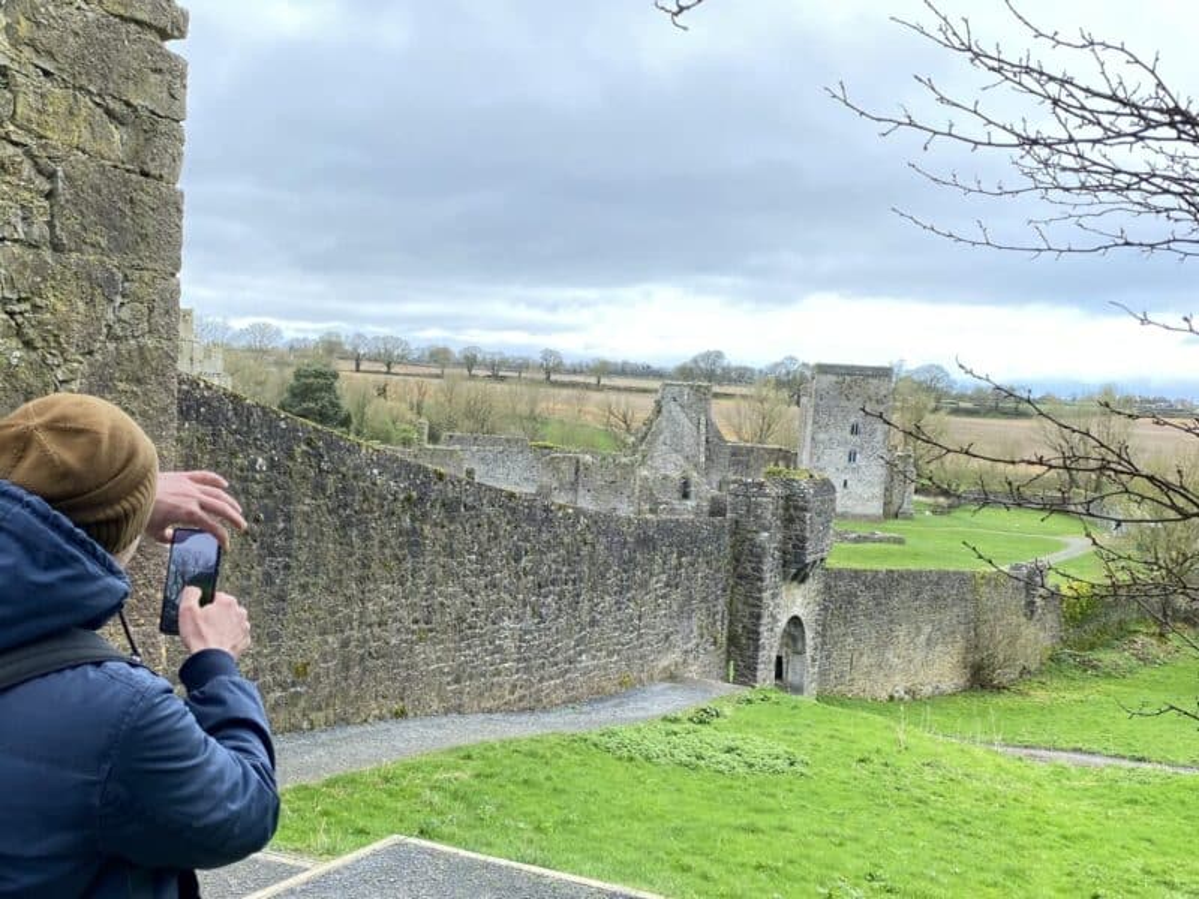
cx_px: 600
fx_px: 901
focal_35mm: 26
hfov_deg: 67.3
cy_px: 450
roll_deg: -3.7
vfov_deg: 53.1
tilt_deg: -2.0
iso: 32
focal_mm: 4.25
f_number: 1.8
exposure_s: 1/216
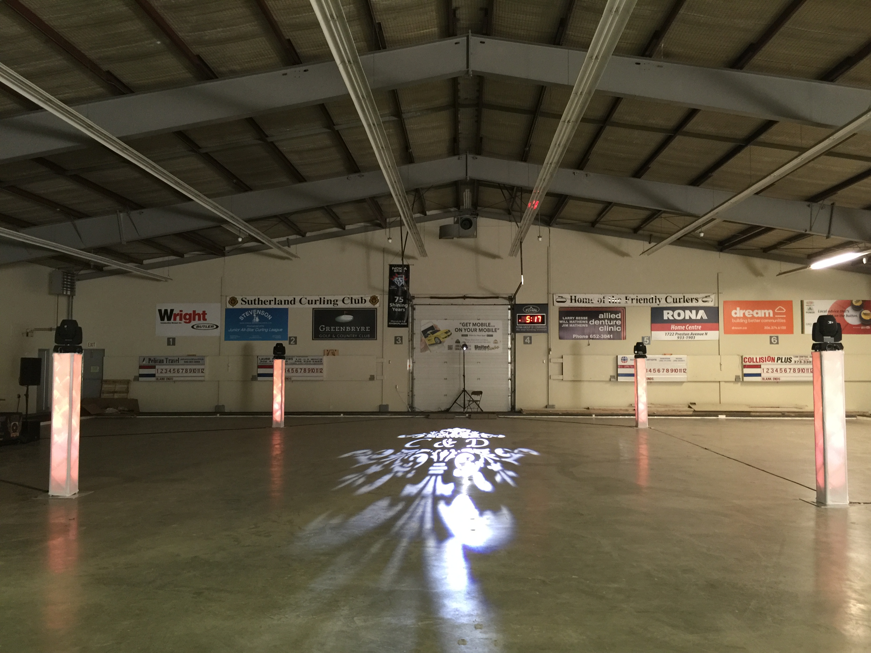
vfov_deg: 48.2
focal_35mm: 29
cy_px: 326
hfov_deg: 61.7
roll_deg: -0.5
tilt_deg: +3.2
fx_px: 730
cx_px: 436
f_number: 2.2
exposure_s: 1/8
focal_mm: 4.15
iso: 125
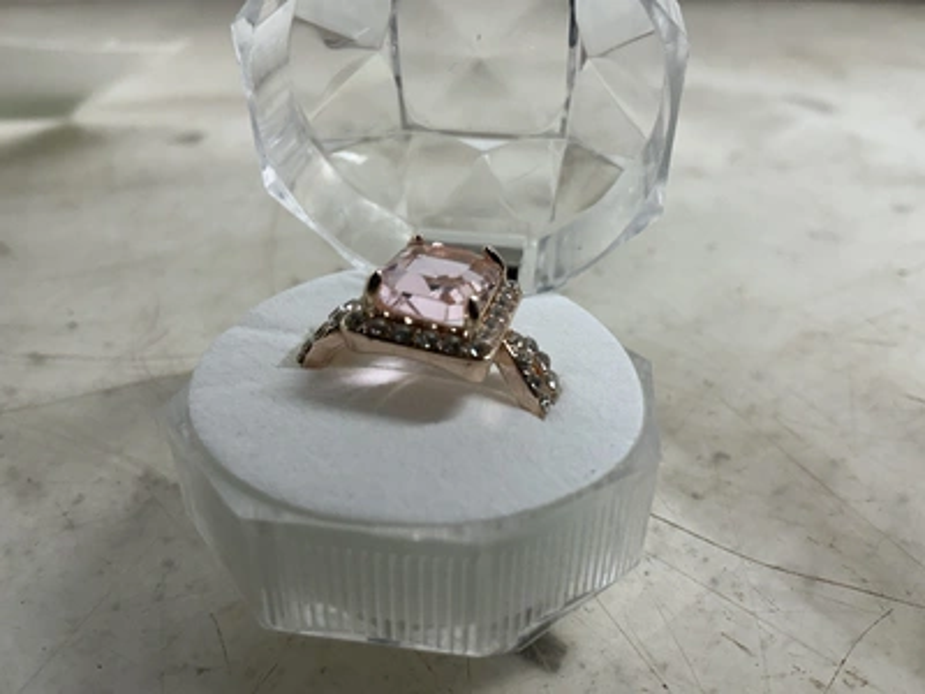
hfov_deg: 63.4
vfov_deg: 49.7
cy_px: 347
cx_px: 462
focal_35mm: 28
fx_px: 748
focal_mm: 3
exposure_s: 1/120
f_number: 1.8
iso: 40
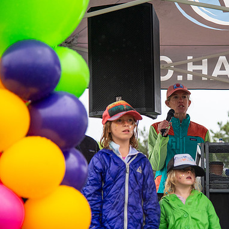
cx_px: 159
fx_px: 816
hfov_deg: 15.9
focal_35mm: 109
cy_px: 114
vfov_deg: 16.0
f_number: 4
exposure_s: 1/1250
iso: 2000
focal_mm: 82
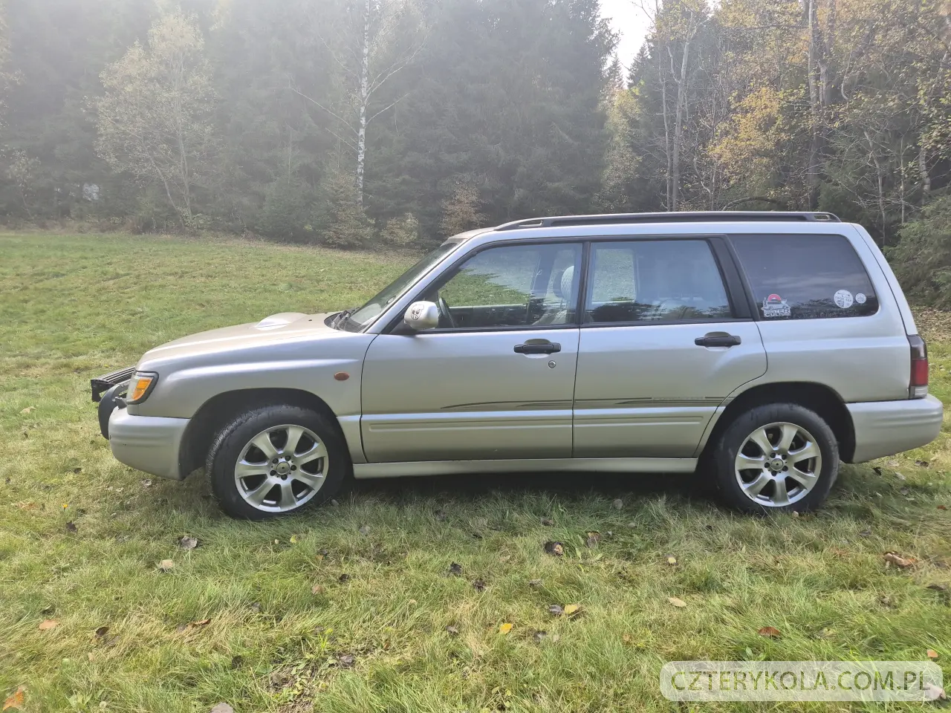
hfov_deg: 73.9
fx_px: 632
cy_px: 356
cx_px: 476
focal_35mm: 23
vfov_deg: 58.9
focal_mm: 5.4
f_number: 1.8
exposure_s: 1/180
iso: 32
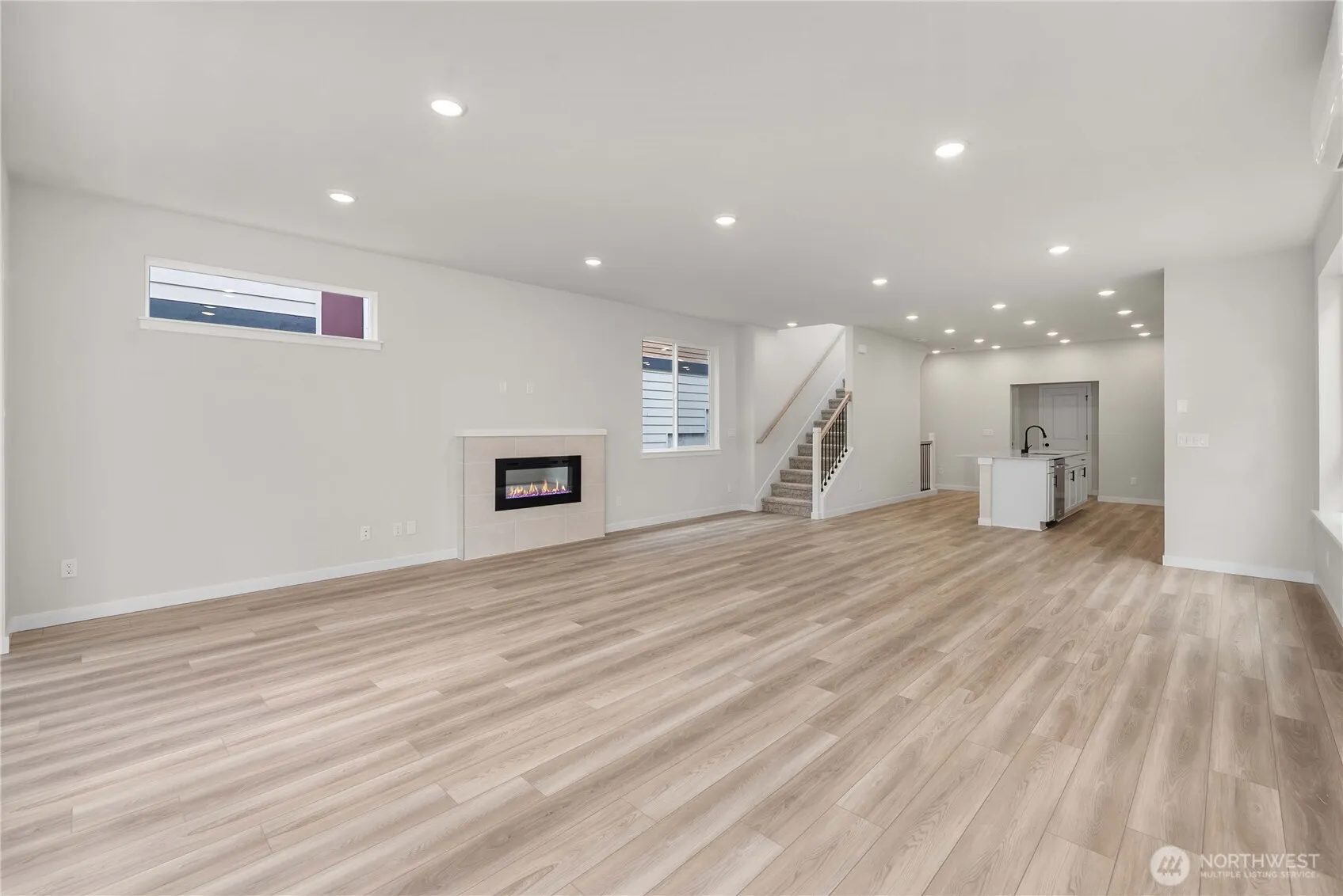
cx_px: 672
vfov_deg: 81.3
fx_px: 523
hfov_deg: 104.2
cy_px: 448
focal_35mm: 14
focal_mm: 14
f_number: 7.1
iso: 1000
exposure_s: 1/20
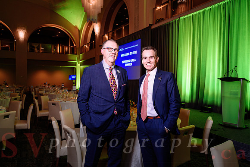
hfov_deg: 64.0
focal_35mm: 29
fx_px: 200
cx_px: 122
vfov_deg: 45.3
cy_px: 84
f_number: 3.5
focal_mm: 27.5
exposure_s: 1/60
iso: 800
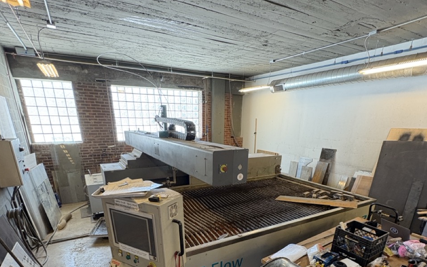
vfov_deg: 56.2
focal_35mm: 20
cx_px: 214
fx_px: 233
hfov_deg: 85.1
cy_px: 206
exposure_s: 1/60
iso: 320
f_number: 2.2
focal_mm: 2.22
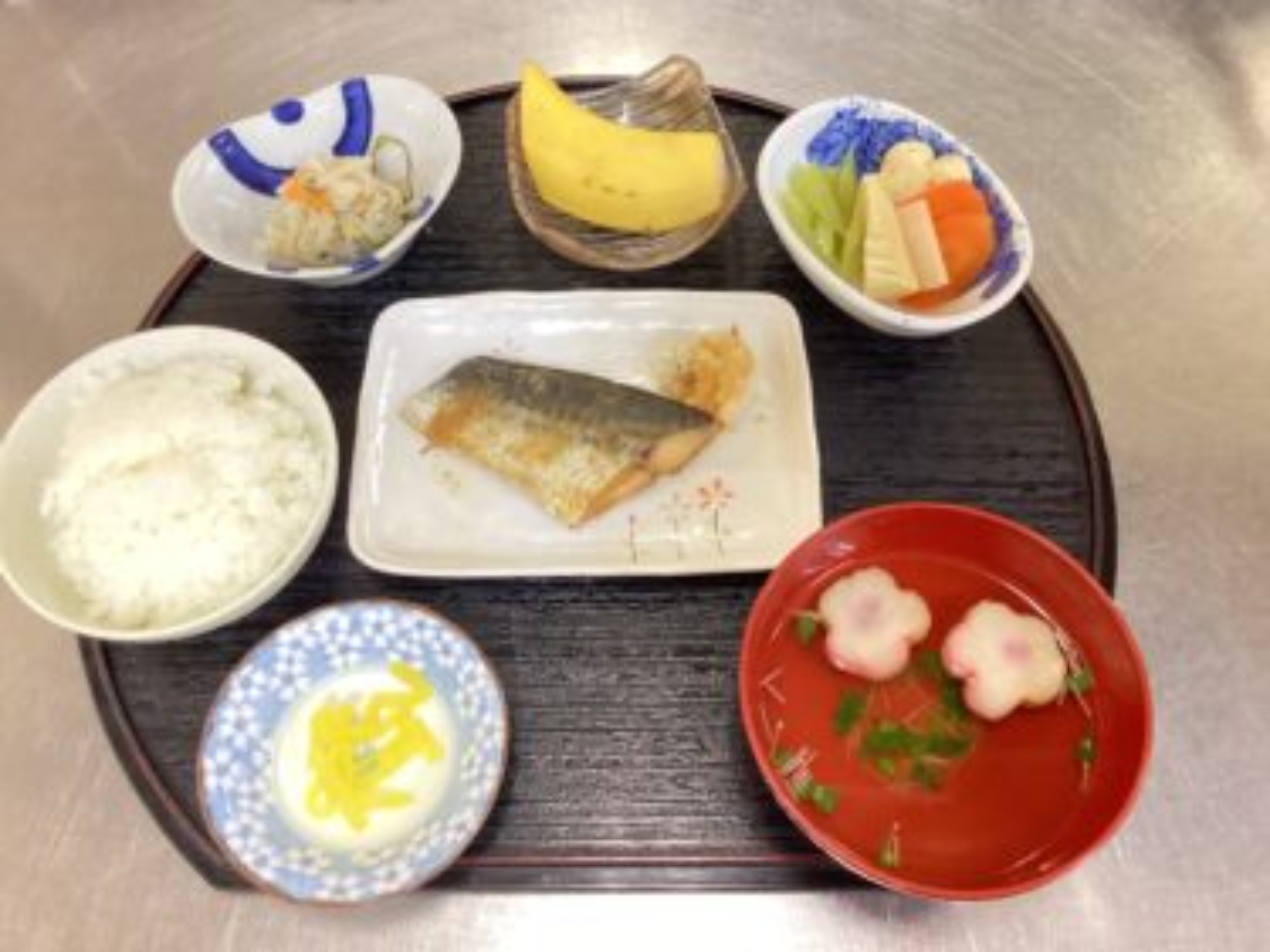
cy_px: 476
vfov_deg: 45.4
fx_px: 1137
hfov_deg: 58.4
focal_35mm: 31
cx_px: 635
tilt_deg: -64.8
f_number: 2.4
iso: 400
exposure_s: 1/40
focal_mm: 3.3
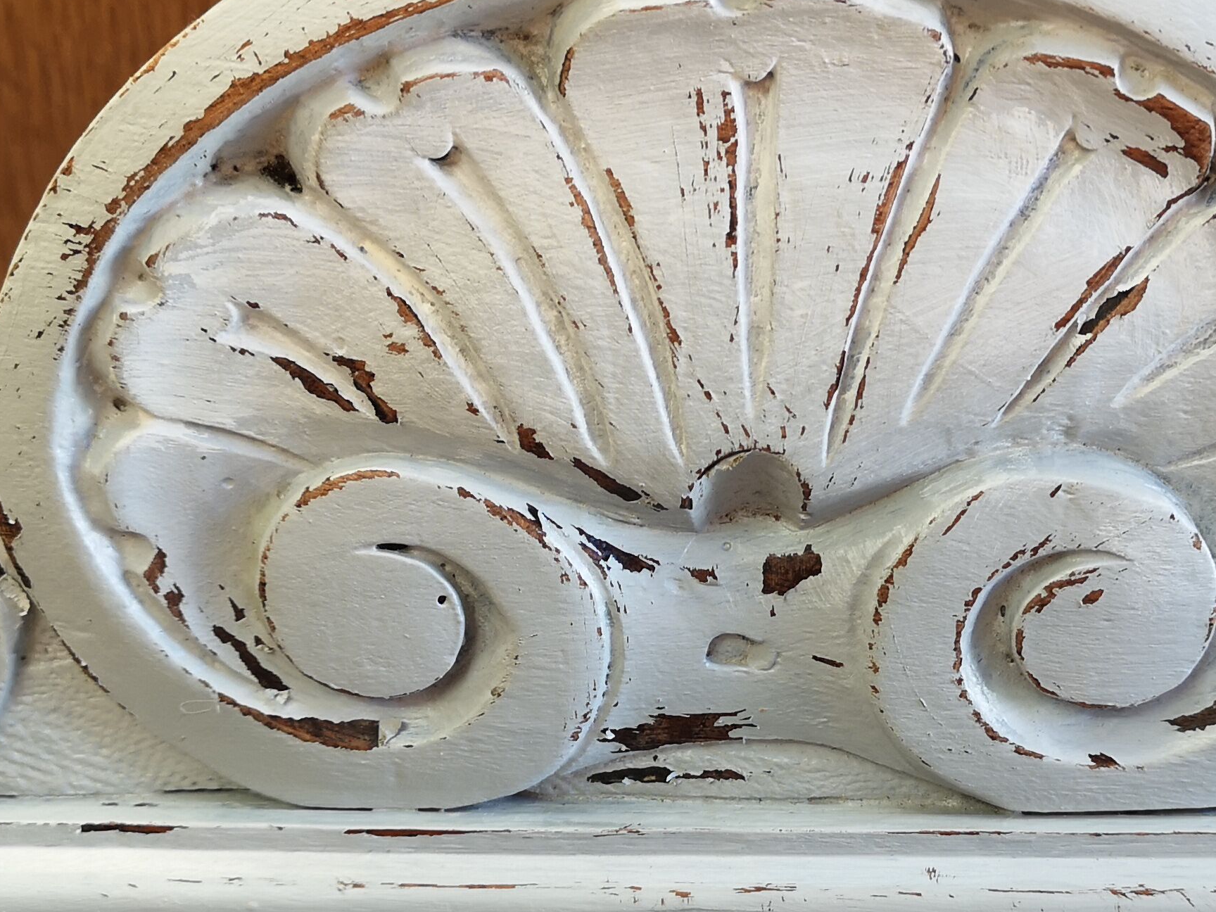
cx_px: 747
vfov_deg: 25.6
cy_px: 585
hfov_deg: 33.6
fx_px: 2002
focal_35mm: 57
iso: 100
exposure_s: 1/50
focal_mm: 3.95
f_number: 1.8
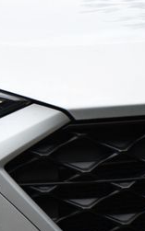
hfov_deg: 4.3
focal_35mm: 304
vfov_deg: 6.9
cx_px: -139
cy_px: 100
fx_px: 1921
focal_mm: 78
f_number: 9
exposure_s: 1/320
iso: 100
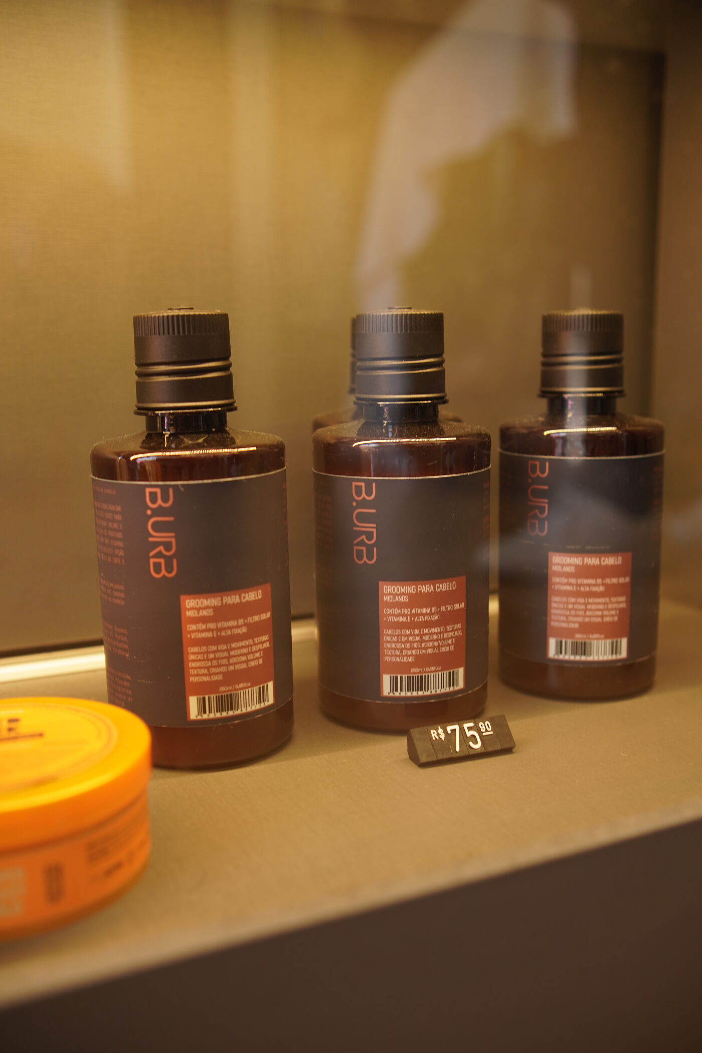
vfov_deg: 55.1
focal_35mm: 34
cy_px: 526
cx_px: 351
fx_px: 1009
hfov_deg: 38.4
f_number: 2.8
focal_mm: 23
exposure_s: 1/60
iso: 160
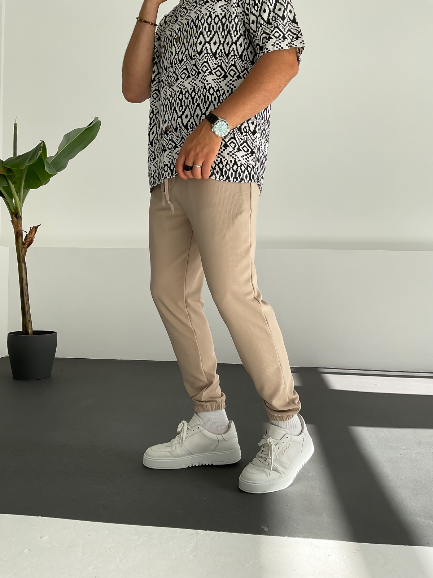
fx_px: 484
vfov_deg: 61.7
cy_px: 289
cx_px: 216
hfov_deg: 48.2
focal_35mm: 29
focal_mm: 3
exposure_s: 1/500
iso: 16
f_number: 1.8
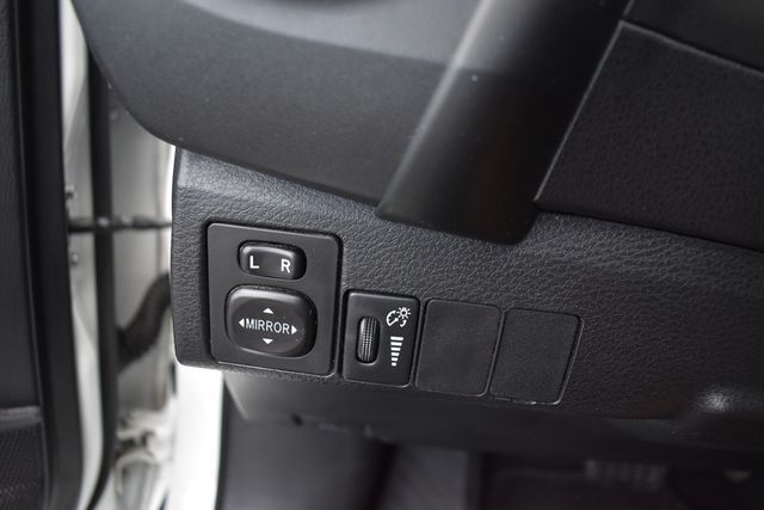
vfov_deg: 48.0
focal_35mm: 27
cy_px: 255
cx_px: 382
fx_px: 573
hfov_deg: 67.4
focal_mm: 18
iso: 800
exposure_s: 1/200
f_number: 3.5
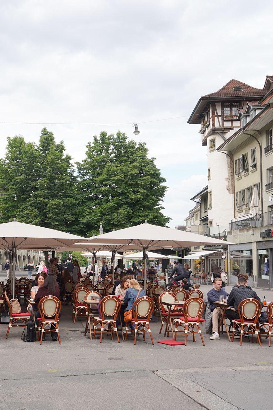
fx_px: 432
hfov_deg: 32.5
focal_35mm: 38
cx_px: 7
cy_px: 216
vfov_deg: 50.7
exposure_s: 1/100
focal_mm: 24
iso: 100
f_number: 8
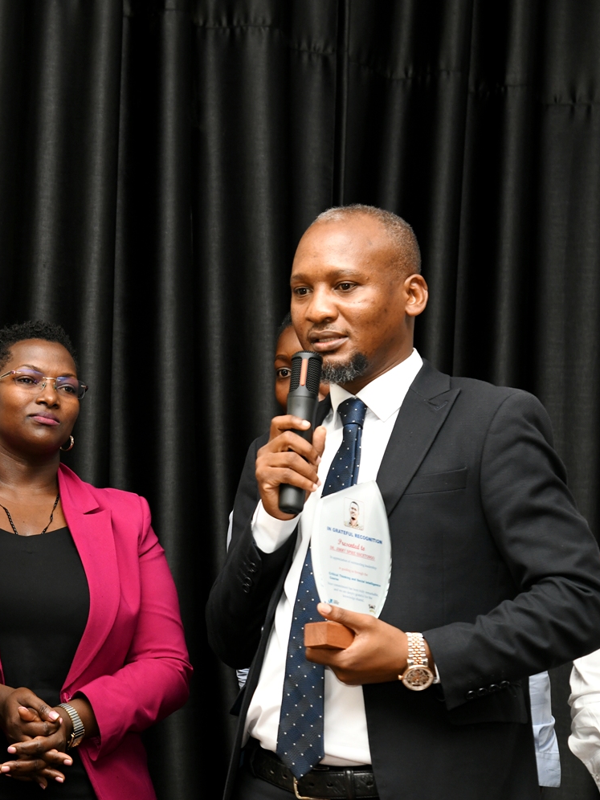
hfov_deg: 14.3
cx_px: 27
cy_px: 374
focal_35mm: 102
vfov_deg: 19.3
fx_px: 2357
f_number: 5.6
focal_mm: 66
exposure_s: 1/250
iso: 1600
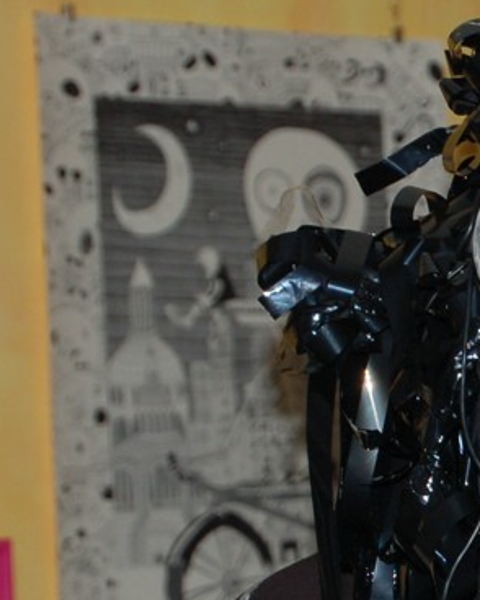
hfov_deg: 6.1
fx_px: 4488
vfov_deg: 7.7
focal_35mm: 253
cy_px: 341
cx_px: 612
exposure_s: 1/60
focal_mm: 55
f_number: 5.6
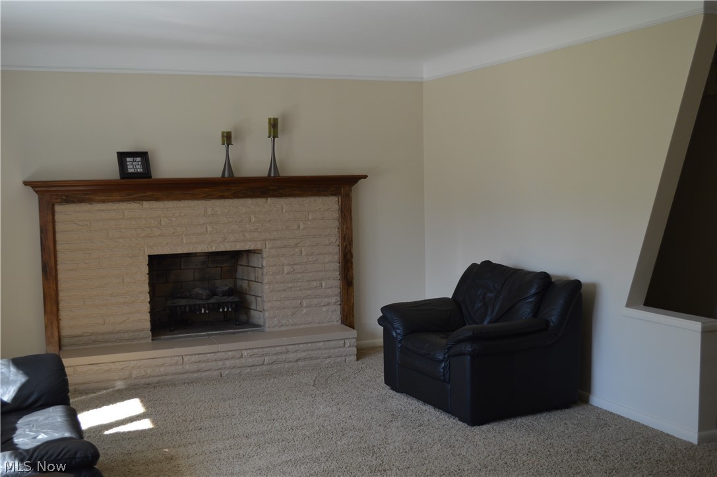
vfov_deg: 34.1
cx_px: 358
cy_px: 238
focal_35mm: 39
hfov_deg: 49.6
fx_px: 776
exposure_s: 1/80
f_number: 4.5
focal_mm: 26
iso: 400
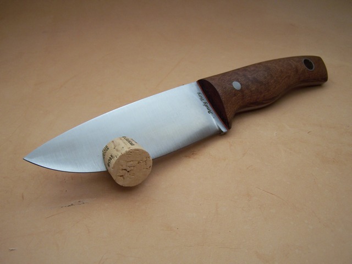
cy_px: 132
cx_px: 176
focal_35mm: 38
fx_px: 386
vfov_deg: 37.7
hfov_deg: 49.0
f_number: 2.8
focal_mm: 6.3
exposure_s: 1/250
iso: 80
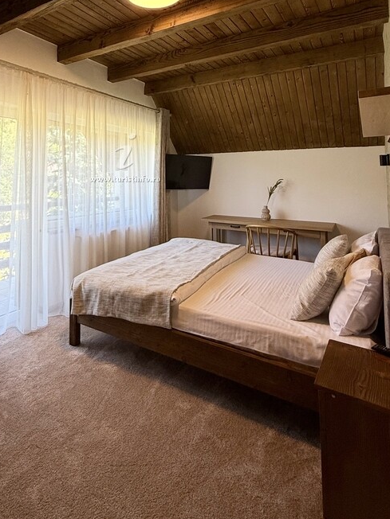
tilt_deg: +3.4
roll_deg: +0.2
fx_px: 330
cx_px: 129
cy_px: 161
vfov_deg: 73.3
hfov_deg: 59.6
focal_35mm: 22
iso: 64
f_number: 2.2
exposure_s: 1/99
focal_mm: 2.22
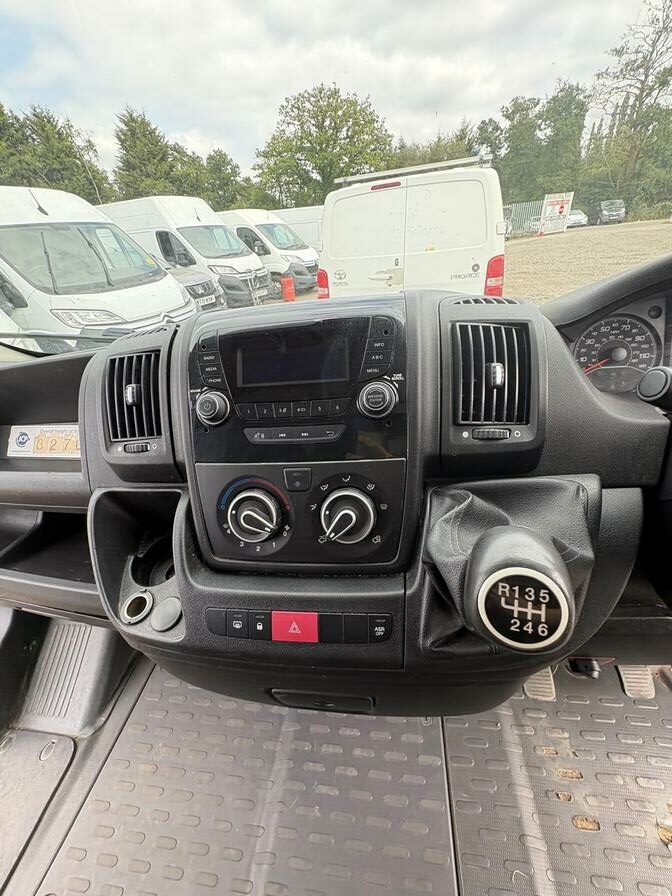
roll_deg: -0.9
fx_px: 362
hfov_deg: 85.7
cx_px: 336
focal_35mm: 14
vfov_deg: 102.1
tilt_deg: -29.3
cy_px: 448
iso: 125
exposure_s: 1/132
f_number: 2.2
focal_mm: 2.22
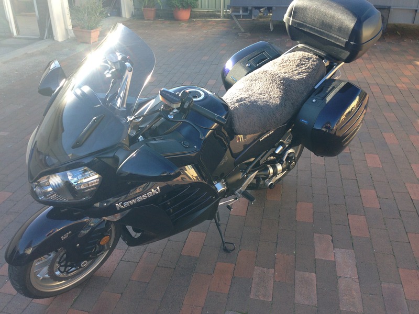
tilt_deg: -28.6
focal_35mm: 33
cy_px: 157
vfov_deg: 42.9
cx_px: 210
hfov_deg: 55.4
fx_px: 399
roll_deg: +1.7
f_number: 2.4
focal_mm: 4.12
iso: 50
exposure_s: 1/182
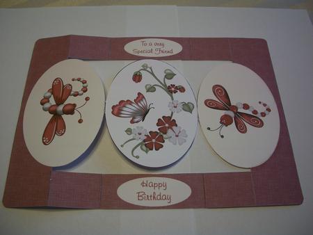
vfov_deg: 40.7
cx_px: 156
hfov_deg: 52.6
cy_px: 118
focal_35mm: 35
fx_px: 317
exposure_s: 1/100
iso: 80
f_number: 3.1
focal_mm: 6.3
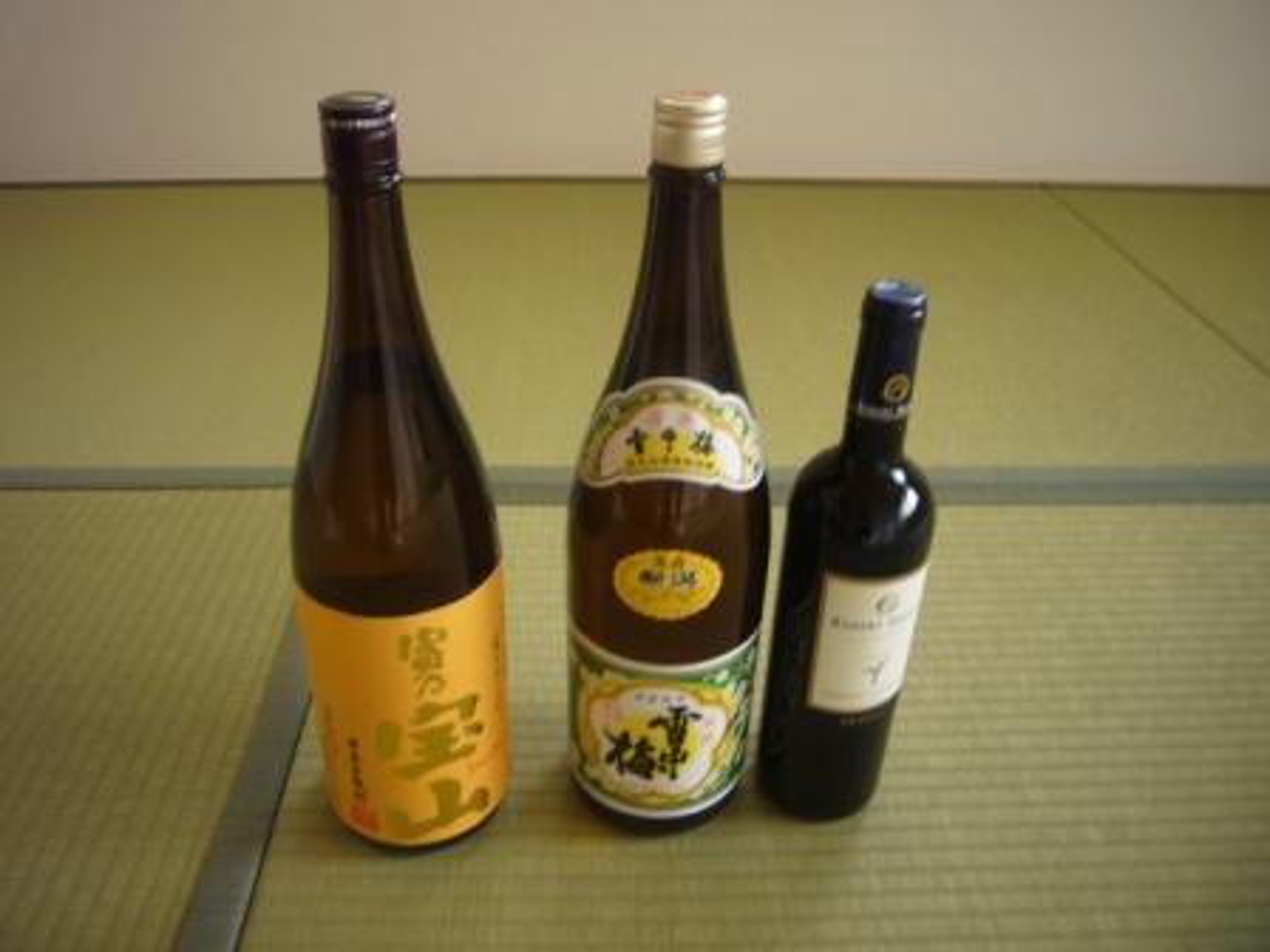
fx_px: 1027
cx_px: 635
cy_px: 476
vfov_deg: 49.7
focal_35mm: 28
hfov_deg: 63.4
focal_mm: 4.6
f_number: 2.8
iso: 100
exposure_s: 1/15
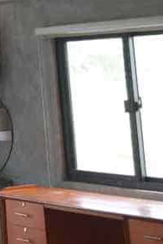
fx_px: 733
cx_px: -385
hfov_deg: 9.1
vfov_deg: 18.6
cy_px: 11
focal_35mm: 108
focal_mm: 13
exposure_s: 1/100
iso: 100
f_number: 1.4
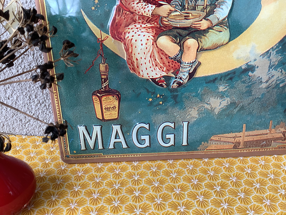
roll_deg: +1.8
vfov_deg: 45.4
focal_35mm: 31
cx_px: 143
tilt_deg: -25.9
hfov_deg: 58.4
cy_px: 108
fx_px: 256
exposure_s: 1/50
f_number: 2.4
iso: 80
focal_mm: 3.3
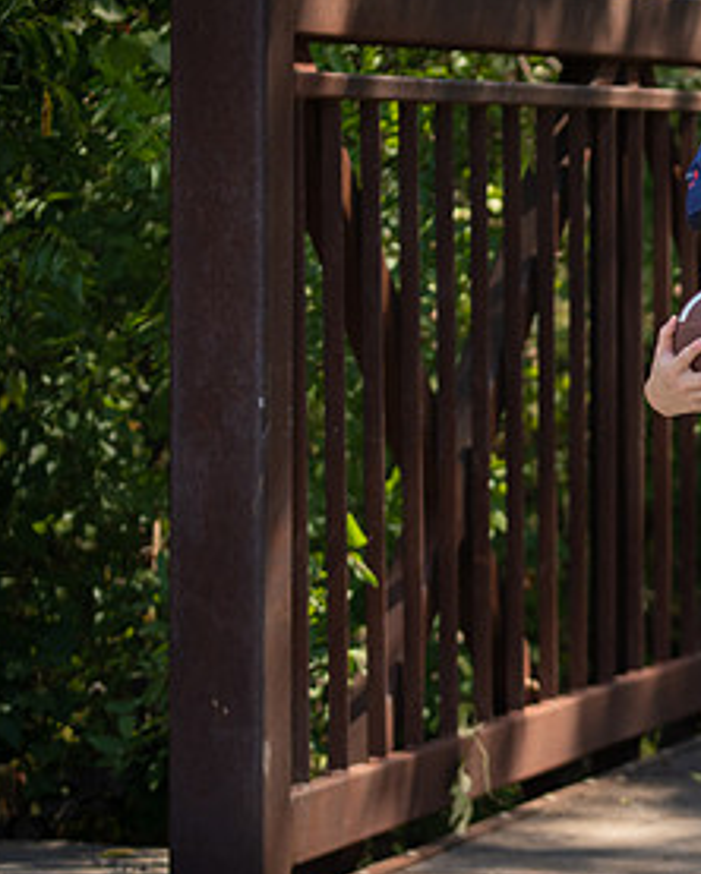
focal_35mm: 154
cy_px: 467
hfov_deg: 9.8
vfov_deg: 12.5
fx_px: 3989
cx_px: 930
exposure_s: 1/400
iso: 100
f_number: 2.8
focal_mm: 70
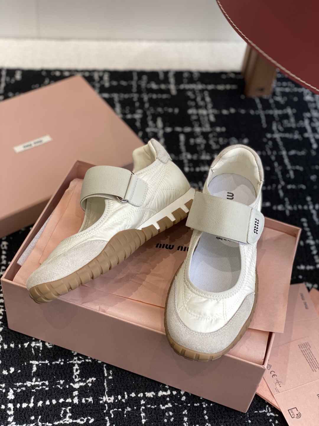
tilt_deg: -49.1
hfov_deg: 28.0
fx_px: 639
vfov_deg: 36.8
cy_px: 213
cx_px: 160
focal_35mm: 52
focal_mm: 6
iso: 64
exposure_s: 1/122
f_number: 2
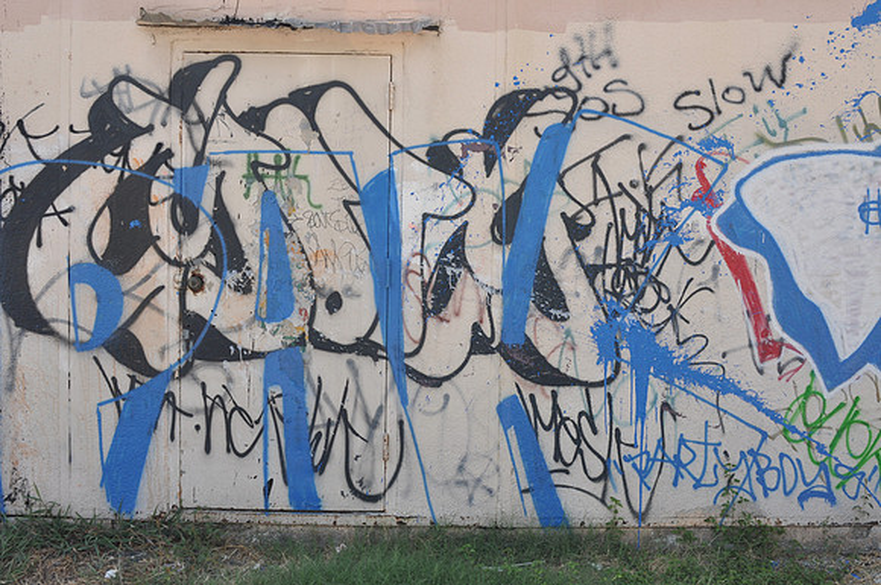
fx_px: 880
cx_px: 440
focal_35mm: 36
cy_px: 292
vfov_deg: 36.8
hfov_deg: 53.2
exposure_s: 1/125
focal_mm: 24
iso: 200
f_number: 5.6
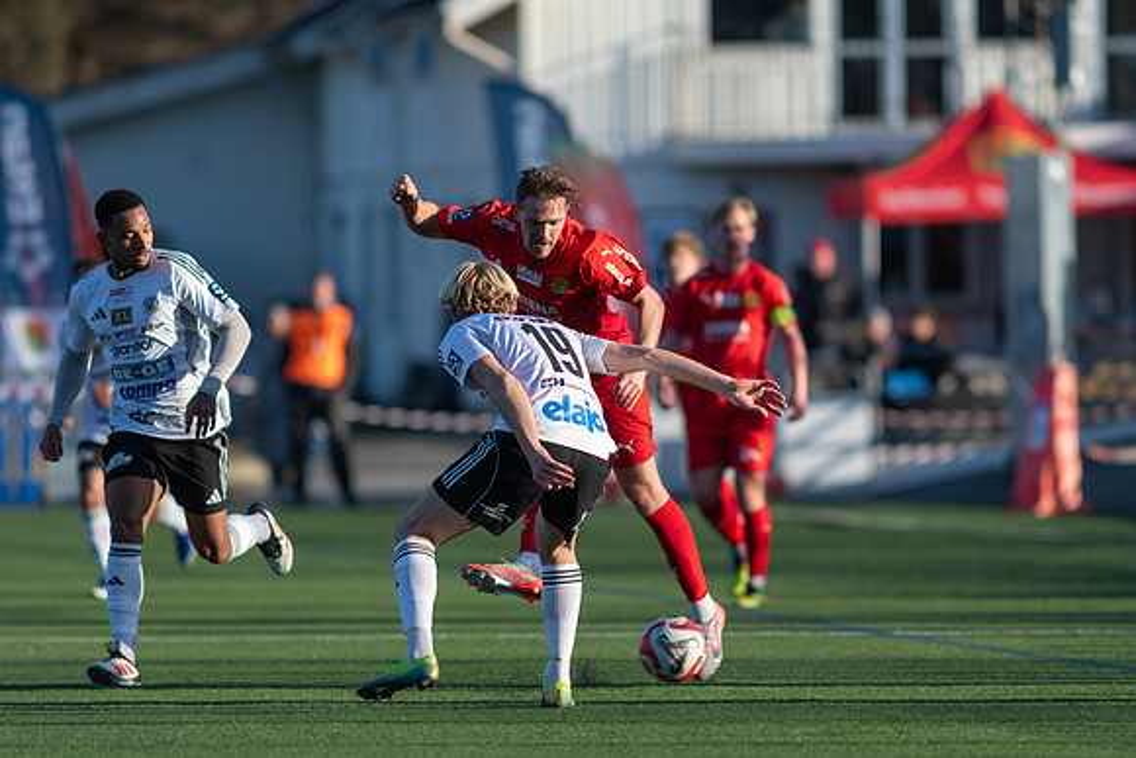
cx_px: 568
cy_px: 379
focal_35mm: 450
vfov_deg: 3.1
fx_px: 14203
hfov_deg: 4.6
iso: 100
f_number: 3.2
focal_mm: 300
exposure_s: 1/1250
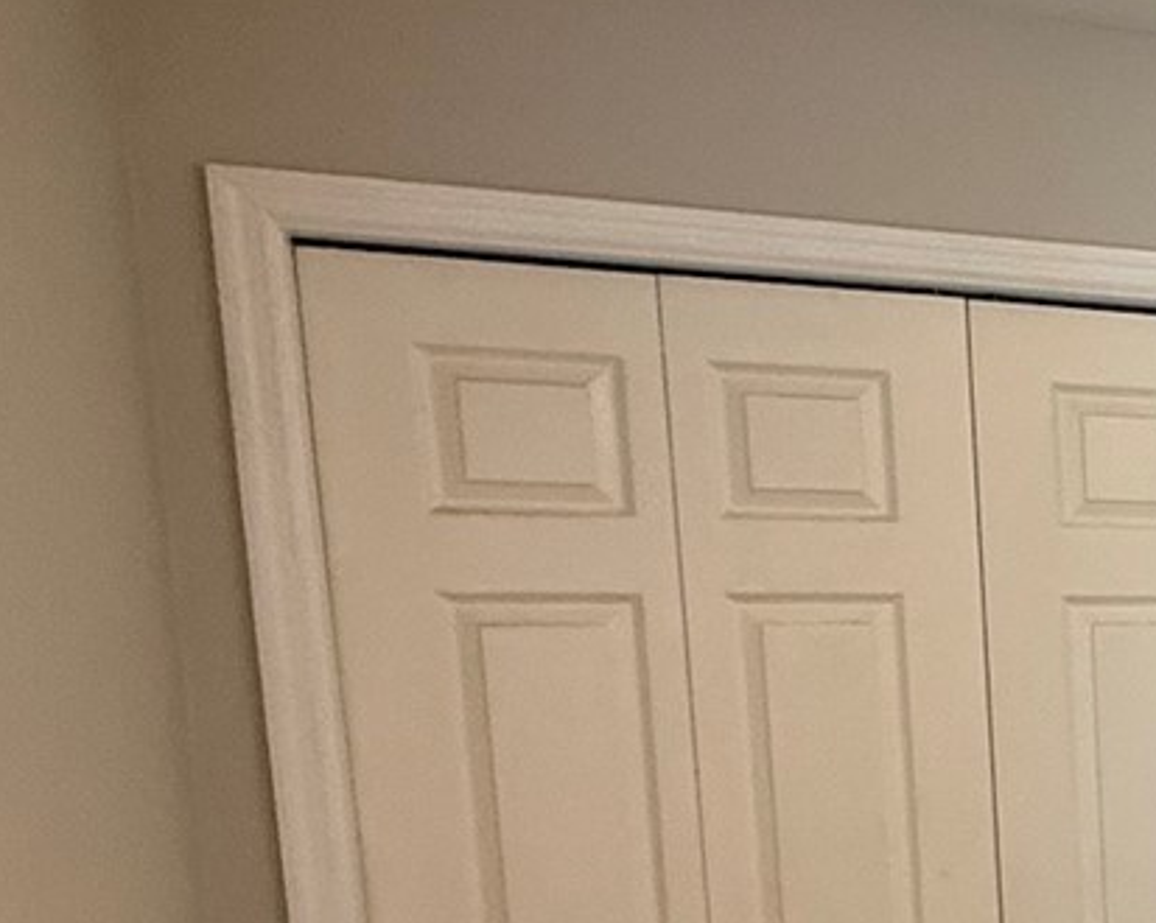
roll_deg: +0.2
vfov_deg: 27.5
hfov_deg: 25.5
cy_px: 836
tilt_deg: -2.6
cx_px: 1777
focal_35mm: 53
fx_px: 1812
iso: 200
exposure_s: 1/99
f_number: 2.2
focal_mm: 2.22
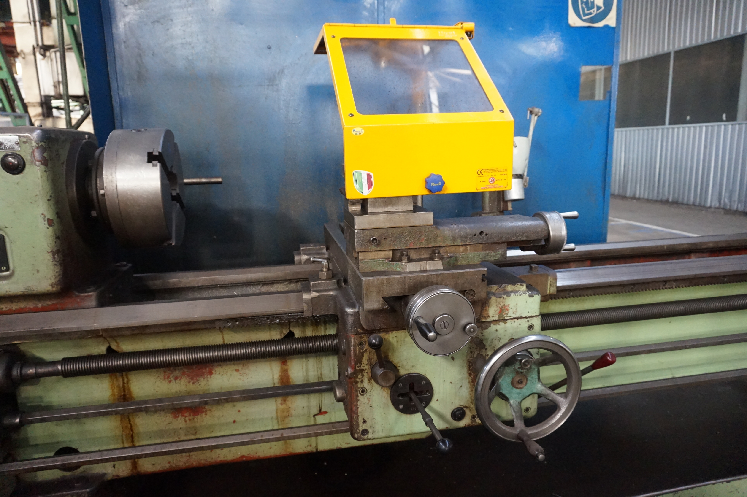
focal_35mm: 24
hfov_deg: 73.8
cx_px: 374
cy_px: 248
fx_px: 498
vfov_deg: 53.1
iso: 3200
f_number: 3.5
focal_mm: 16
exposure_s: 1/160
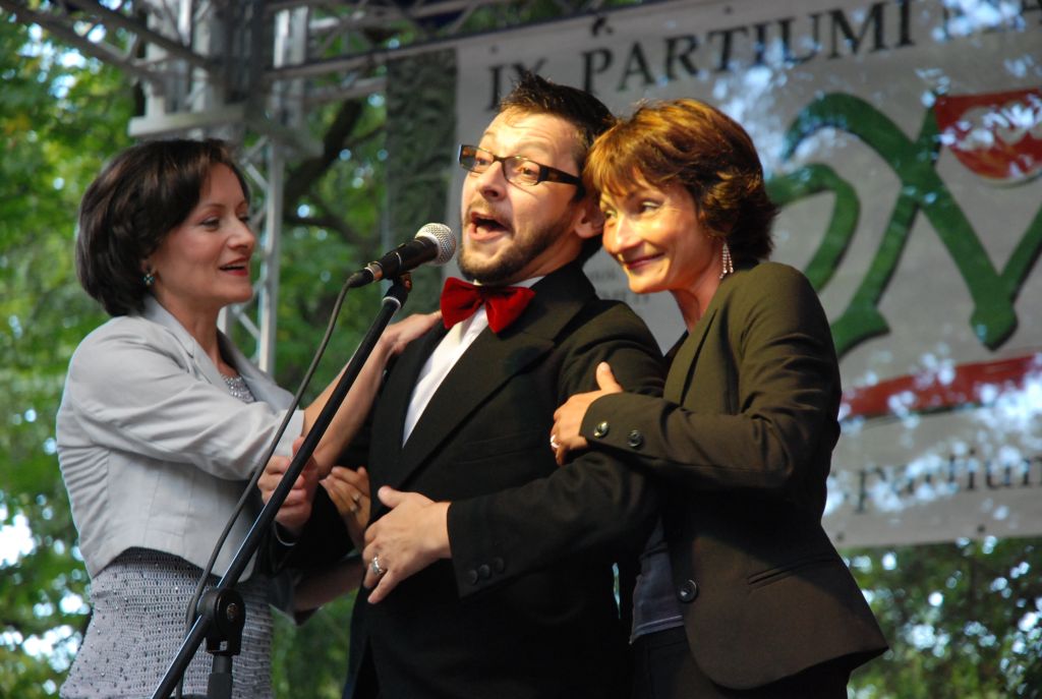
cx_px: 521
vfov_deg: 13.1
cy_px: 350
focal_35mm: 105
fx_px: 3045
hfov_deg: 19.4
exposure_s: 1/80
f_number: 4.5
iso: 800
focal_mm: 70
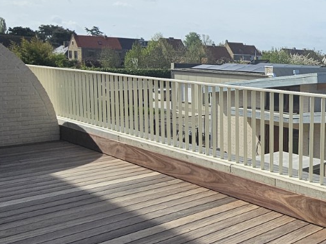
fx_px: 386
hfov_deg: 39.1
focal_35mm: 41
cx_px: 343
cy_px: 106
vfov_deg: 35.1
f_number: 2.2
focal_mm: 2.2
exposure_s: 1/3924
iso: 50
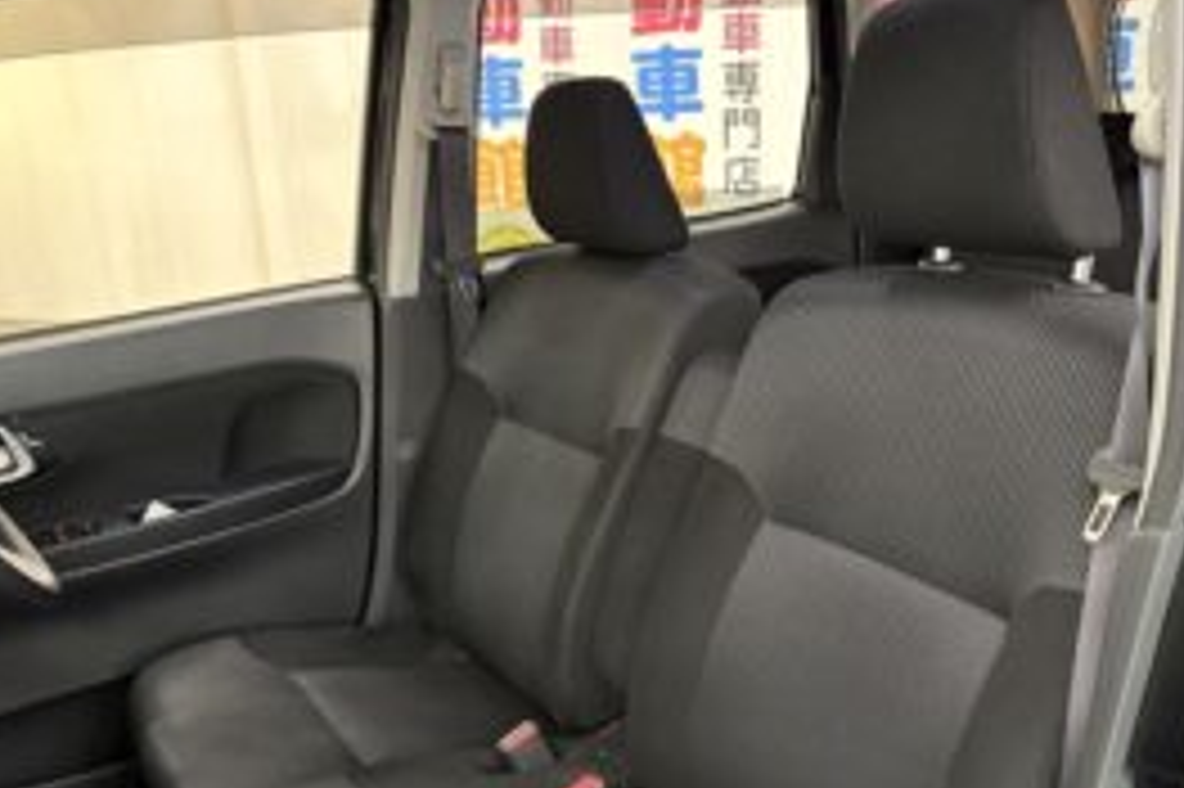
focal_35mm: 36
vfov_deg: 36.5
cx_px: 626
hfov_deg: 53.1
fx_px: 1183
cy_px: 516
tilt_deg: -18.5
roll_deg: +3.6
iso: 500
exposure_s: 1/25
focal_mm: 5.96
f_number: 1.6
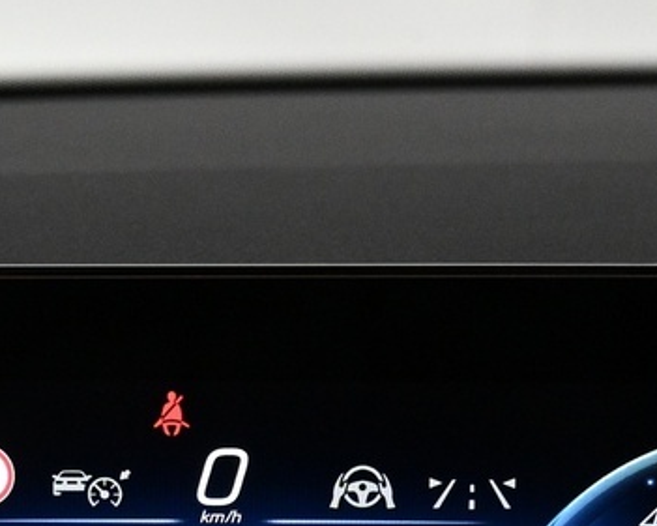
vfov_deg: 14.6
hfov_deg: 18.4
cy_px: 520
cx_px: 225
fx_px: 2023
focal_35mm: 104
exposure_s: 1/160
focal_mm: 16
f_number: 3.5
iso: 1600
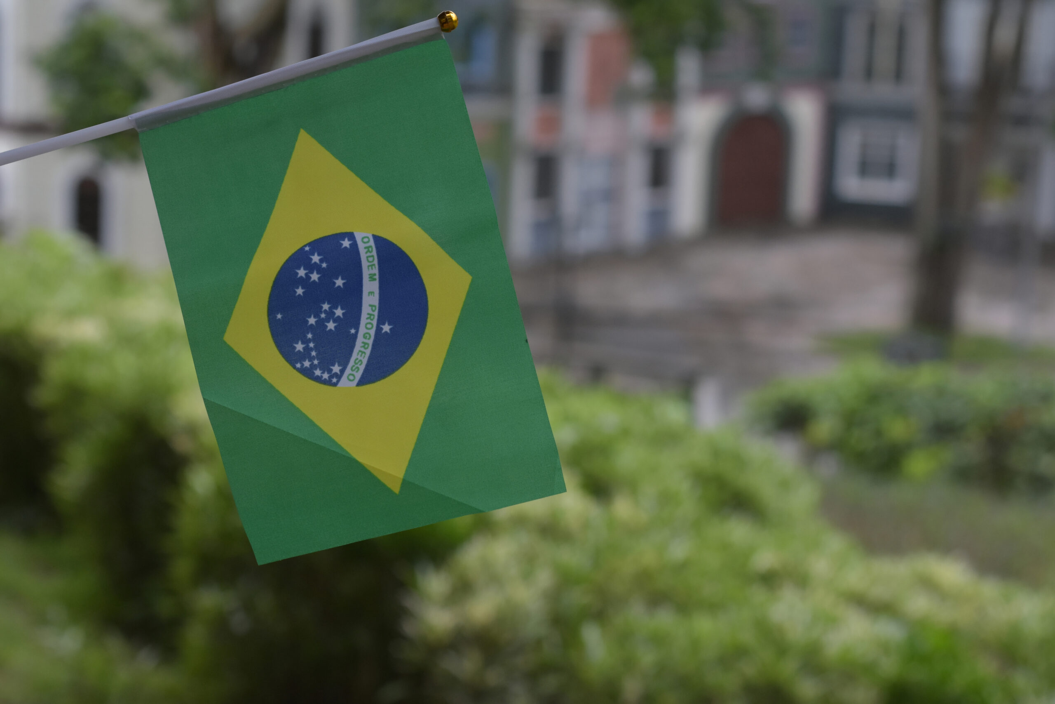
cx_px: 528
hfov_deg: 27.0
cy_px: 352
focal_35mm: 75
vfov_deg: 18.2
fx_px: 2198
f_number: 4
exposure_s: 1/640
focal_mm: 50
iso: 800
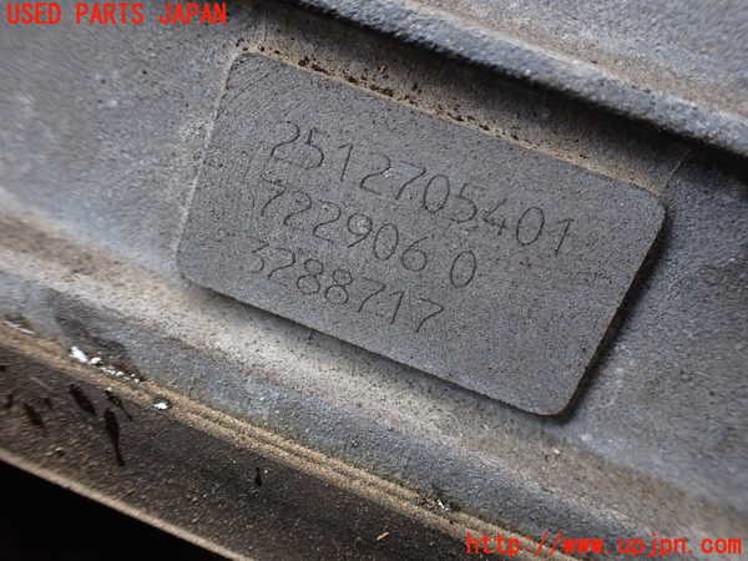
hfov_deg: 60.0
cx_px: 374
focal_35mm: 30
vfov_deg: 46.8
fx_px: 648
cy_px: 280
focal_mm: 5.4
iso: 250
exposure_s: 1/125
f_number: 2.3
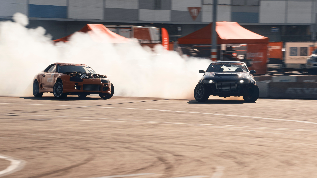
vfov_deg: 5.2
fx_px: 1984
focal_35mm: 236
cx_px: 158
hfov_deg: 9.1
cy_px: 89
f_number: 13
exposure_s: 1/125
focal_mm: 150
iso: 100
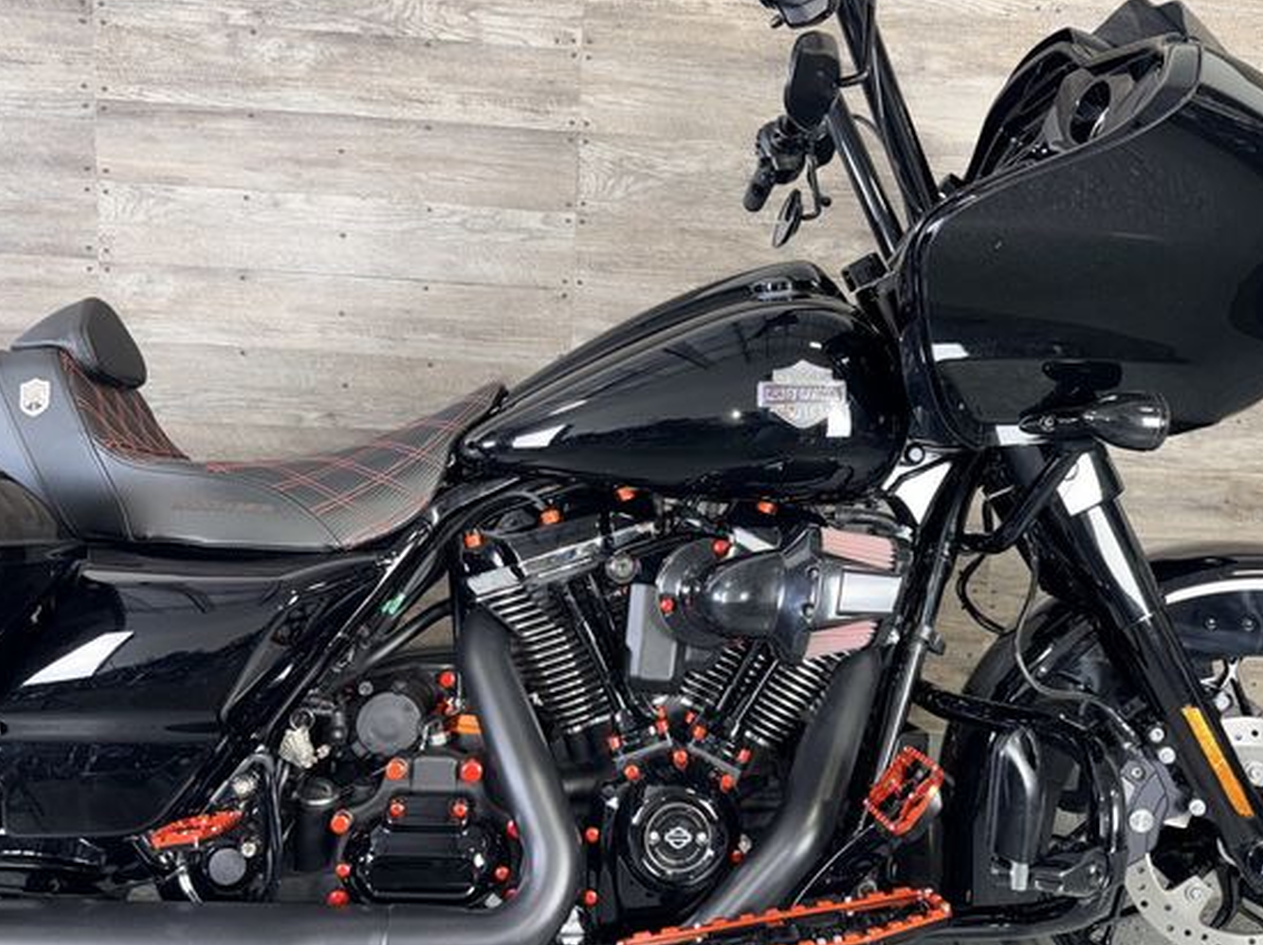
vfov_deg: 49.7
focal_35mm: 28
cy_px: 448
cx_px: 686
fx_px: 1021
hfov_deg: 63.4
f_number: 1.78
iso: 64
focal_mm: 6.76
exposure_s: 1/19
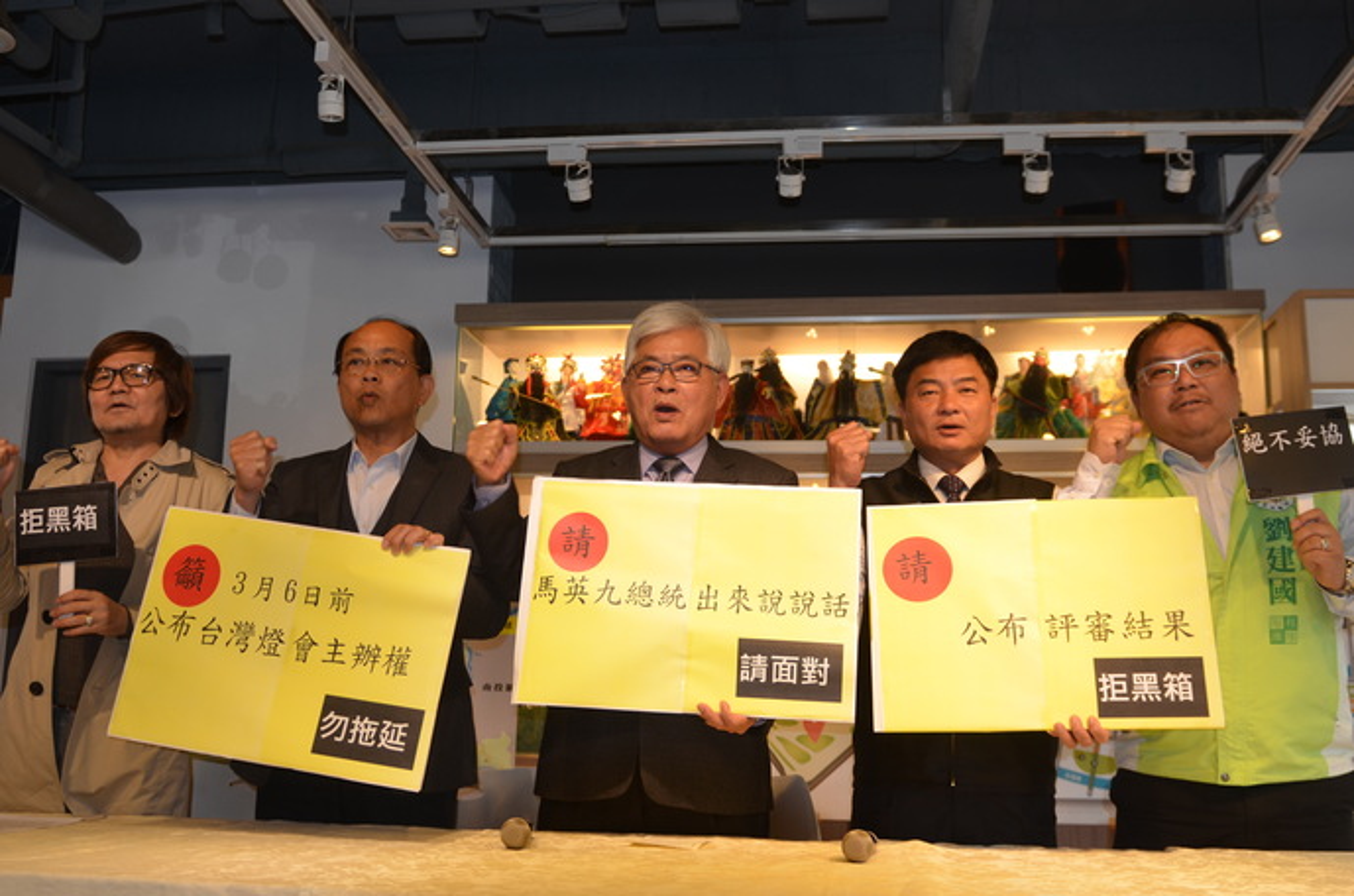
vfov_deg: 36.7
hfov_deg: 53.2
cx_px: 677
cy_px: 448
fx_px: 1351
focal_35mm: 36
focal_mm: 24
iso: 280
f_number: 2.8
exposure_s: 1/125
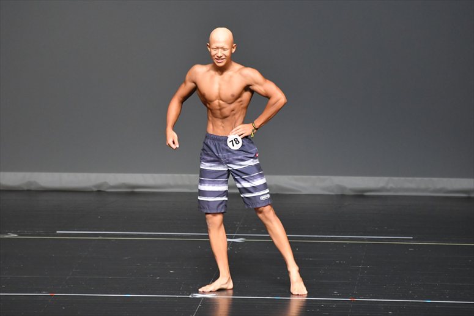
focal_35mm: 315
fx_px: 4146
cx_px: 237
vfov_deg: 4.4
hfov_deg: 6.5
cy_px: 158
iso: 3600
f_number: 5.6
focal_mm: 210
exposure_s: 1/400
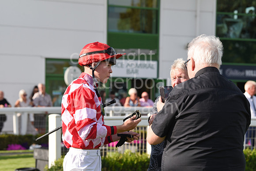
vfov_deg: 11.8
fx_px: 825
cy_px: 86
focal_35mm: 116
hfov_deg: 17.6
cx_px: 128
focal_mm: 116
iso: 500
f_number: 5.6
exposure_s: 1/1600
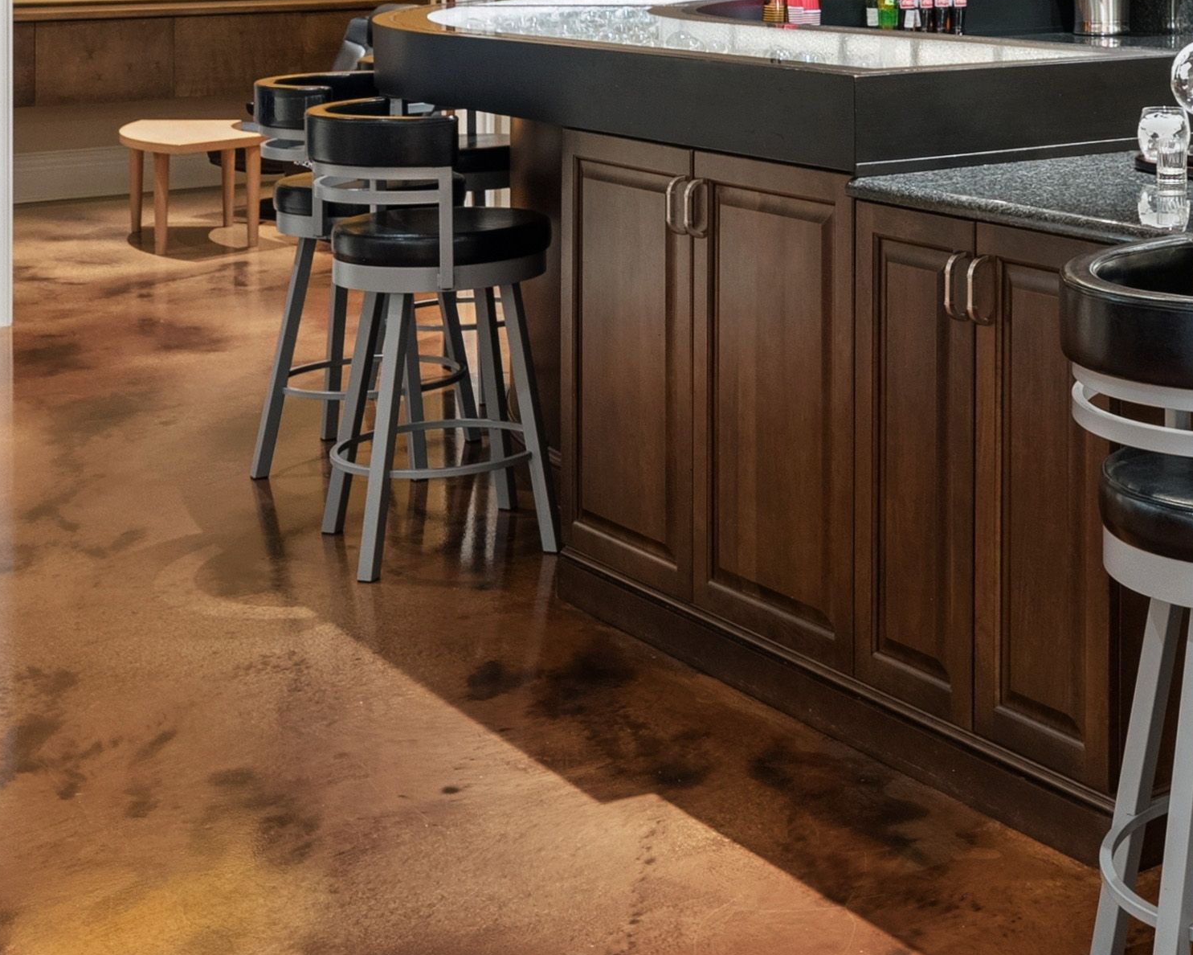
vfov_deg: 24.0
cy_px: -117
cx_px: 1134
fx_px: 2083
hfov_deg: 30.2
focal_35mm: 59
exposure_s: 1/6
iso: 1000
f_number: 9
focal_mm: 22
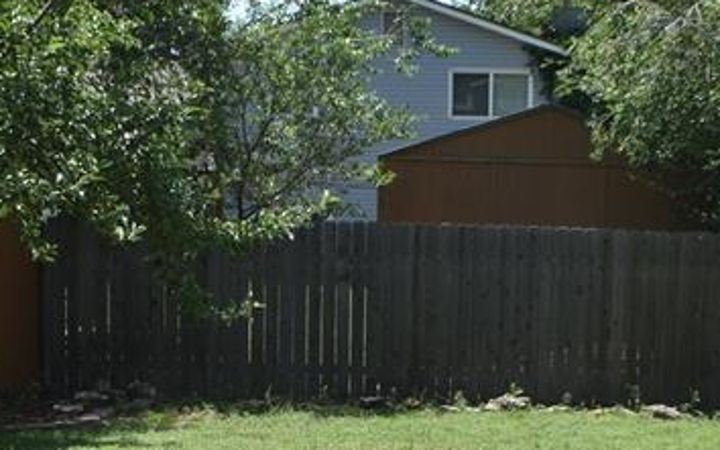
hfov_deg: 17.4
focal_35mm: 119
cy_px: 442
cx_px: 214
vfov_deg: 10.9
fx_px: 2344
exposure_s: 1/200
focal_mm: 27
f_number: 7.1
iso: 100
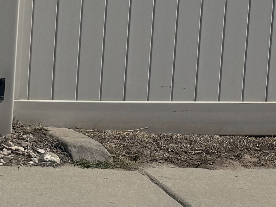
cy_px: -21
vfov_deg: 10.1
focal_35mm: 145
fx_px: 1156
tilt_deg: -8.2
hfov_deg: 11.3
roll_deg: -0.5
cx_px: -392
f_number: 1.78
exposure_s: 1/10417
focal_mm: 6.76
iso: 80
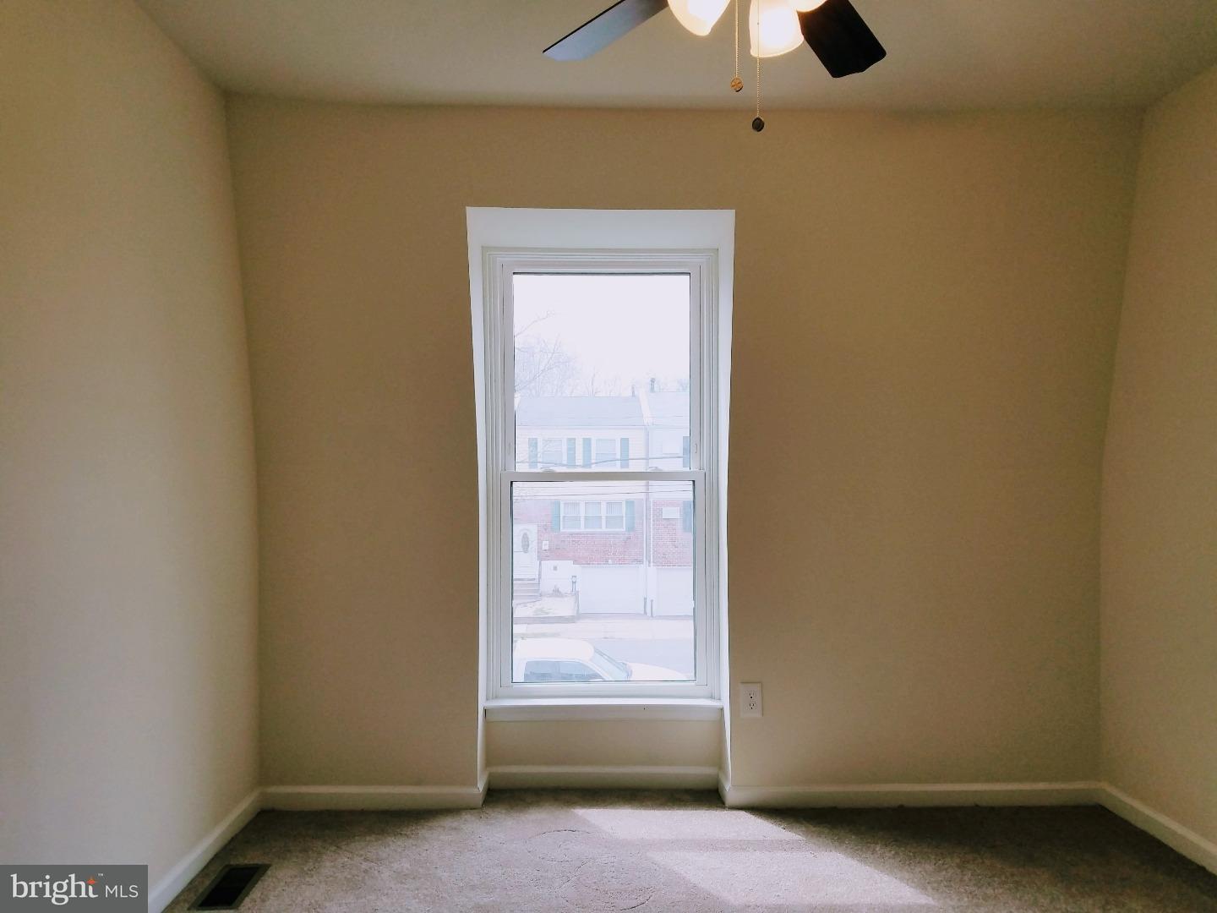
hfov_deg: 67.3
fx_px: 914
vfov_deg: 53.1
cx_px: 608
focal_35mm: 26
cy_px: 456
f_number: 1.7
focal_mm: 4.2
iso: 40
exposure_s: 1/469
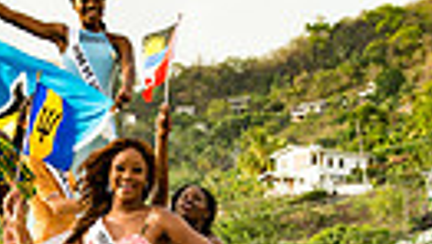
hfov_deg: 13.2
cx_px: 102
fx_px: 1858
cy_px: 252
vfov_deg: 7.5
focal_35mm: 162
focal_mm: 35
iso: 80
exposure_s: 1/125
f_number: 6.3
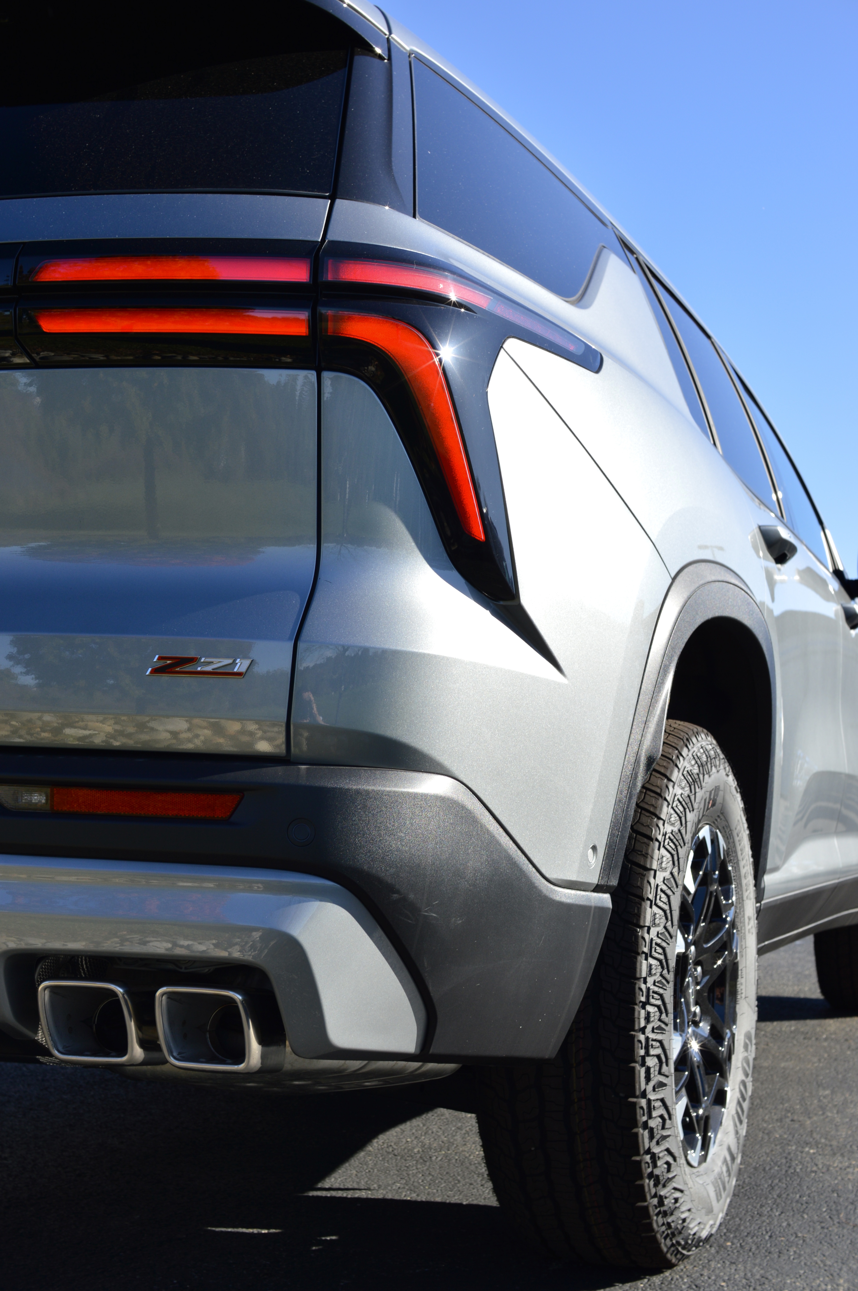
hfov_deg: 29.8
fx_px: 1612
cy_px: 646
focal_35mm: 45
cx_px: 429
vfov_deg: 43.6
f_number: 7.1
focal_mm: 30
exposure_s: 1/200
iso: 100
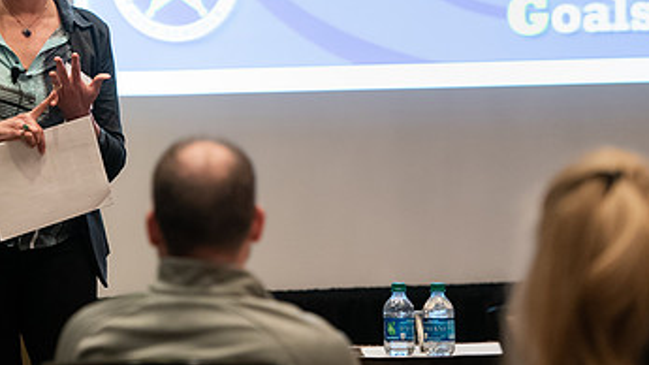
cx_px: 182
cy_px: 61
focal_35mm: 238
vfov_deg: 5.1
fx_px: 4095
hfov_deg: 9.0
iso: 3200
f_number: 3.2
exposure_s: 1/160
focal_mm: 135
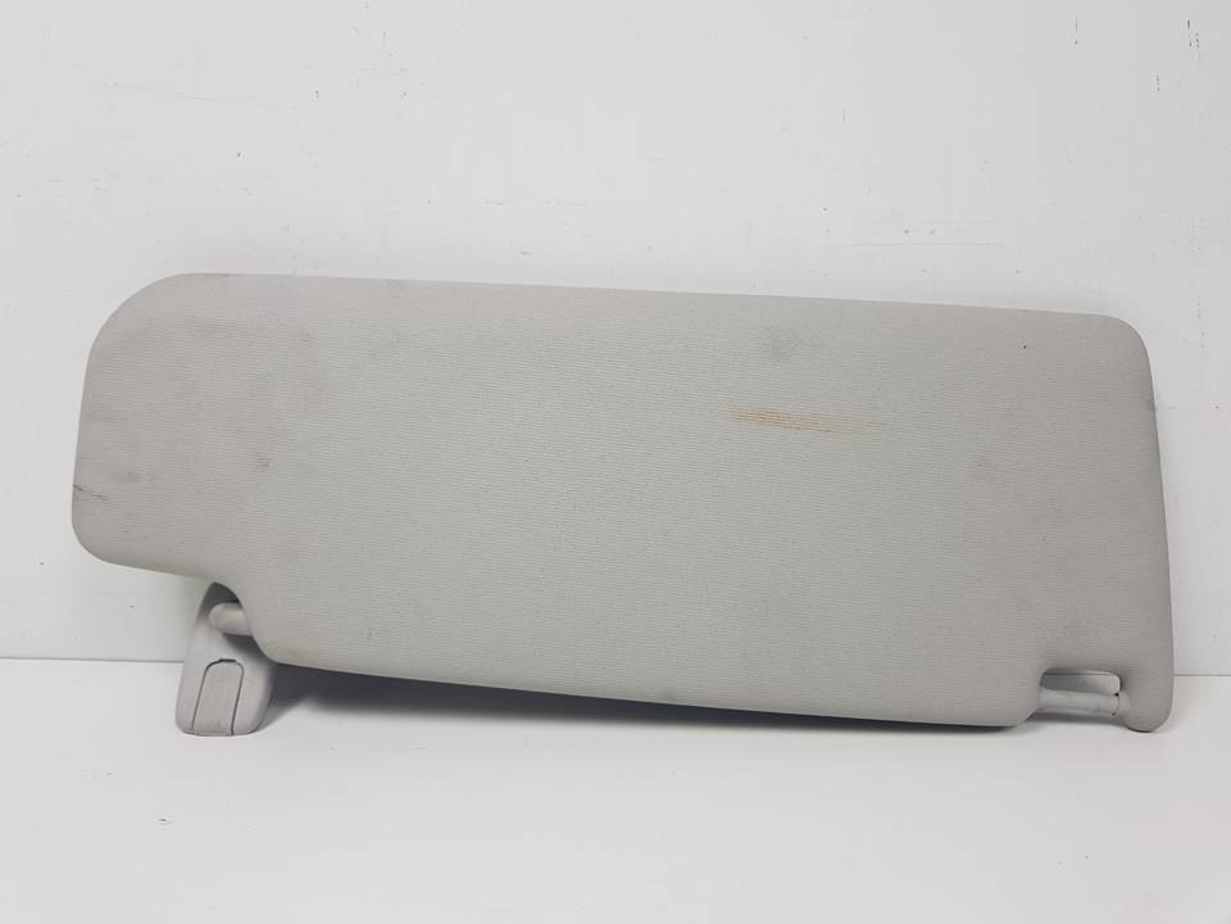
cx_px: 616
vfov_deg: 53.1
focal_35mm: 26
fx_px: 925
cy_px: 462
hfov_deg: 67.3
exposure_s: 1/321
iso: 40
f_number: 1.7
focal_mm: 4.2
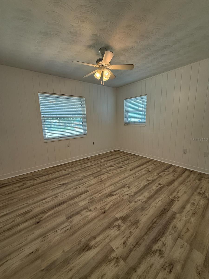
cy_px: 140
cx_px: 104
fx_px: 113
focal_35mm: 14
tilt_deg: -8.8
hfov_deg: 85.7
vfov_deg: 102.1
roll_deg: +1.7
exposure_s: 1/120
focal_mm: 2.22
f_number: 2.2
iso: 125
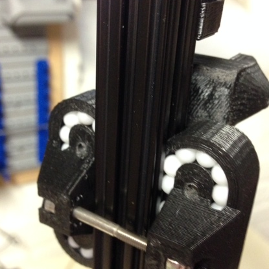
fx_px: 396
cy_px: 136
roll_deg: -3.4
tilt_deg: -26.8
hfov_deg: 37.6
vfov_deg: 37.6
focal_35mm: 45
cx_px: 134
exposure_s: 1/20
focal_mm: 4.12
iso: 320
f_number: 2.4
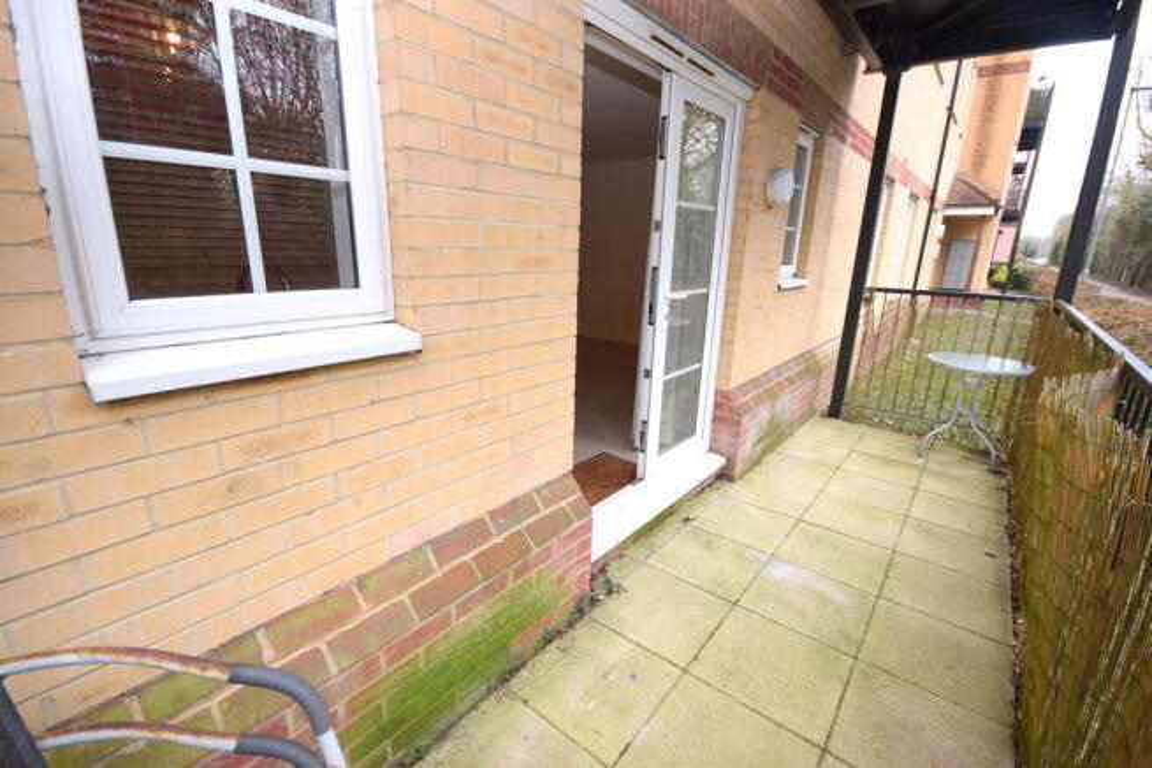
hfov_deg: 100.4
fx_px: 480
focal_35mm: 15
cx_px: 576
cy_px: 384
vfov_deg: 77.4
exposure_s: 1/125
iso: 560
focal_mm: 10
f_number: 5.6
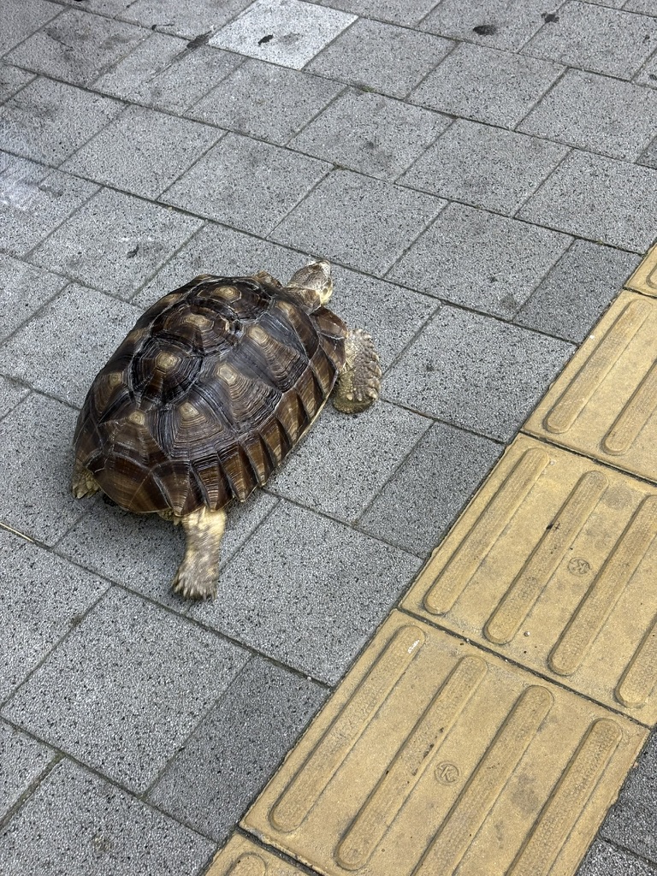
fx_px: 1316
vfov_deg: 36.8
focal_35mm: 52
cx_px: 328
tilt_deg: -49.1
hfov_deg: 28.0
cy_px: 438
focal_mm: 5.96
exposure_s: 1/60
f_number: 1.6
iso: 80
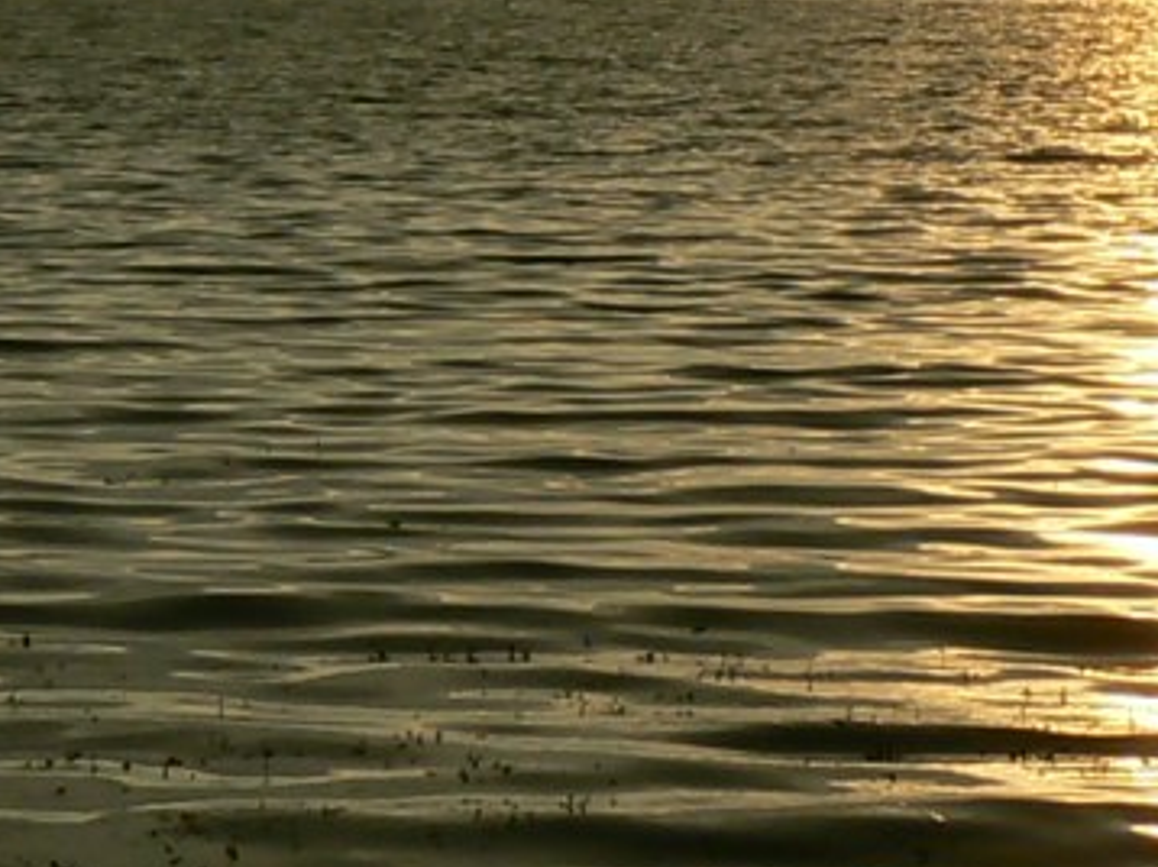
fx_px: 5382
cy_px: -485
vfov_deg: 9.0
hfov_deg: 12.2
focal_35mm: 161
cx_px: 281
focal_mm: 6
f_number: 5.6
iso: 80
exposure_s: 1/200
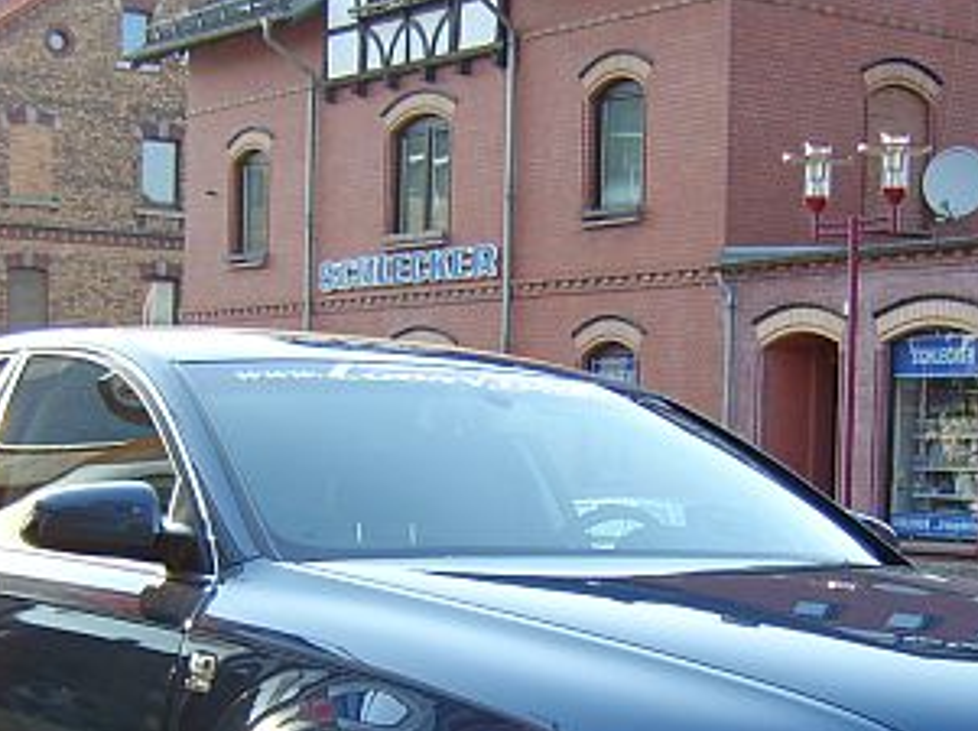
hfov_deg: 29.4
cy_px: 653
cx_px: 530
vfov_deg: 21.7
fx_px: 1862
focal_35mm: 66
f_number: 2.7
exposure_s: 1/84
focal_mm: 8.13
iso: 50
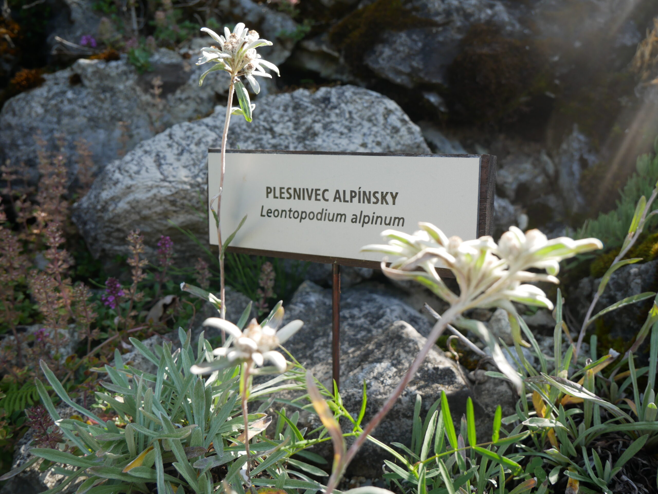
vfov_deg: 41.8
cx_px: 329
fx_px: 647
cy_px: 247
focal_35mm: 34
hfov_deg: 53.9
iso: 200
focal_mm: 17
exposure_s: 1/200
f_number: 5
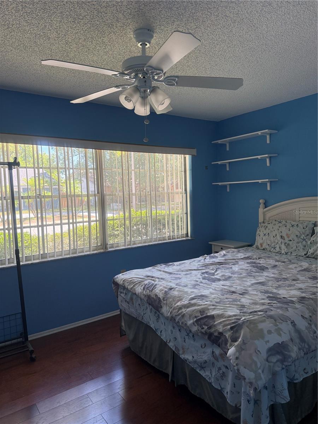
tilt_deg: -4.8
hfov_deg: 56.8
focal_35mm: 24
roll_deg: +0.9
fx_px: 294
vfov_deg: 71.6
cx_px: 159
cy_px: 212
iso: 160
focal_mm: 6.76
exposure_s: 1/229
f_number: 1.78
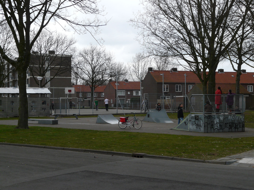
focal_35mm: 61
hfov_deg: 31.7
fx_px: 448
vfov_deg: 24.0
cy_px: 95
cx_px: 127
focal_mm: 10
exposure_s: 1/200
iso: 100
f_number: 5
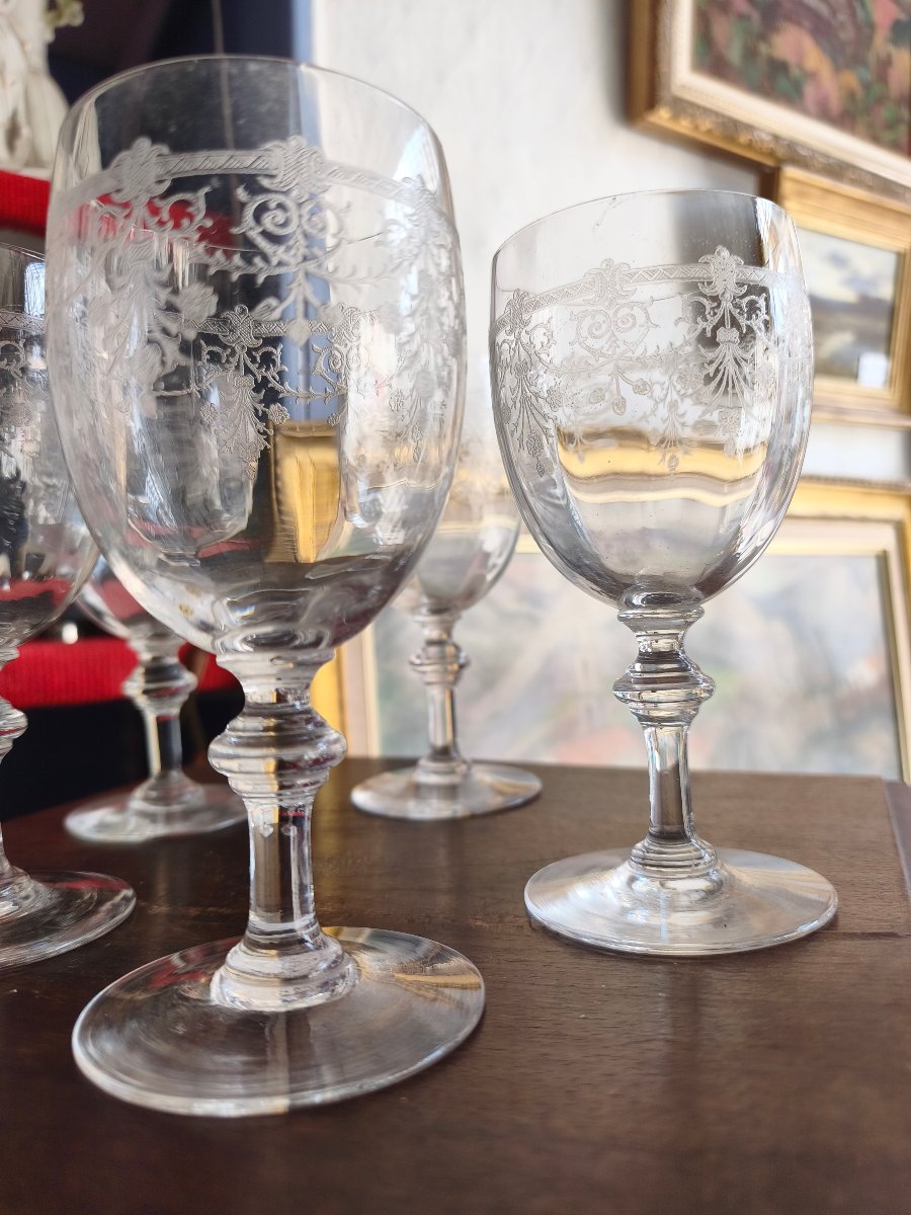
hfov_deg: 58.9
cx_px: 456
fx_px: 807
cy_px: 608
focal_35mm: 23
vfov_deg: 73.9
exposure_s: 1/100
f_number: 1.7
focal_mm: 6.06
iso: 125
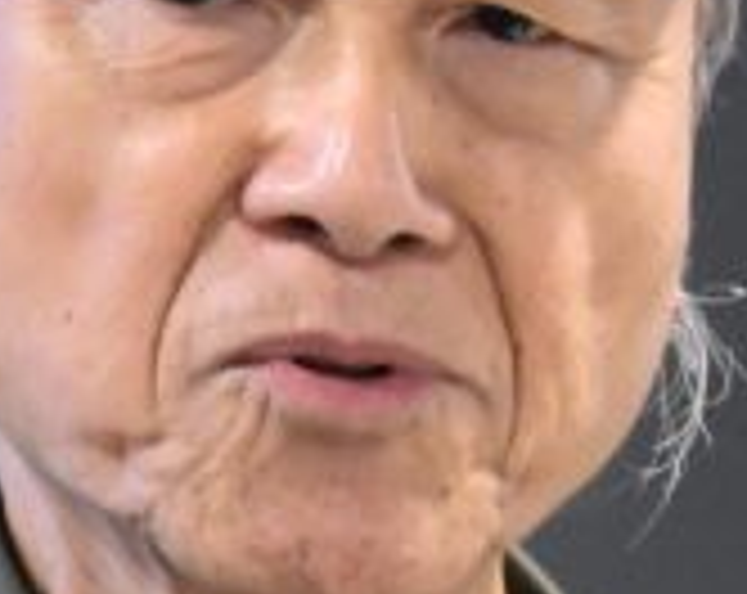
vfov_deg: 1.8
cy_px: 783
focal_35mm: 843
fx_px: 18594
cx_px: -1242
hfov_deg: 2.3
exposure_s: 1/200
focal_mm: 120
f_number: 4
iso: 5600
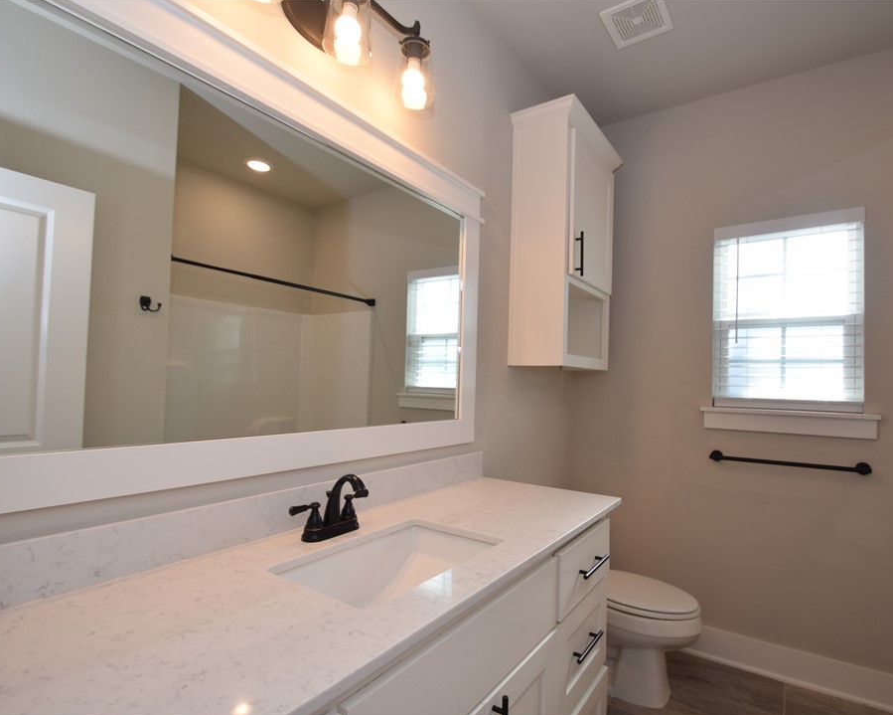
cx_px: 483
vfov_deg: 77.0
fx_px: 449
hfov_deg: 89.5
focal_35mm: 17
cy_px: 357
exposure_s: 1/125
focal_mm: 10
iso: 280
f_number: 5.6
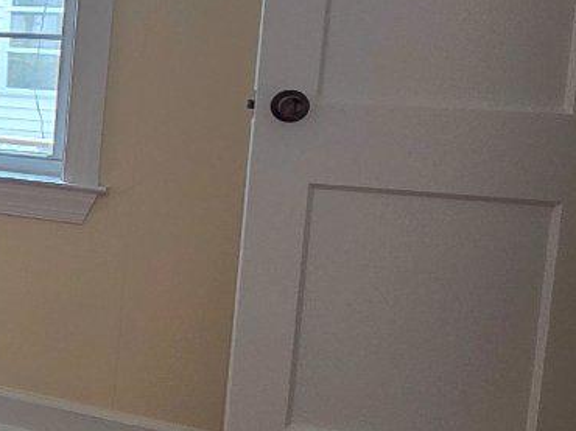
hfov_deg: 18.7
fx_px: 1197
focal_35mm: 72
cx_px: -540
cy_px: 135
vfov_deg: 20.3
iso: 100
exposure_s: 1/120
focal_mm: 2.2
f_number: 1.9
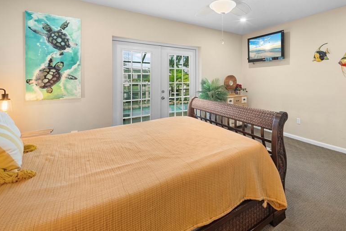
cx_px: 212
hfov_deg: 91.8
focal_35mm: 17
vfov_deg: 69.1
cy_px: 84
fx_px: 163
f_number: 11
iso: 2000
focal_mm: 12
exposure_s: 1/13
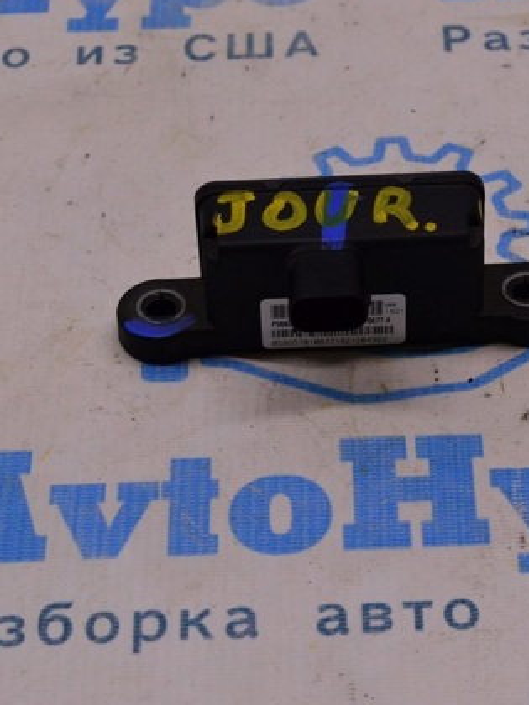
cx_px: 349
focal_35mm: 121
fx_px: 2460
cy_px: 352
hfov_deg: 12.3
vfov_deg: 16.3
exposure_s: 1/200
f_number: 8
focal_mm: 55
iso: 1600
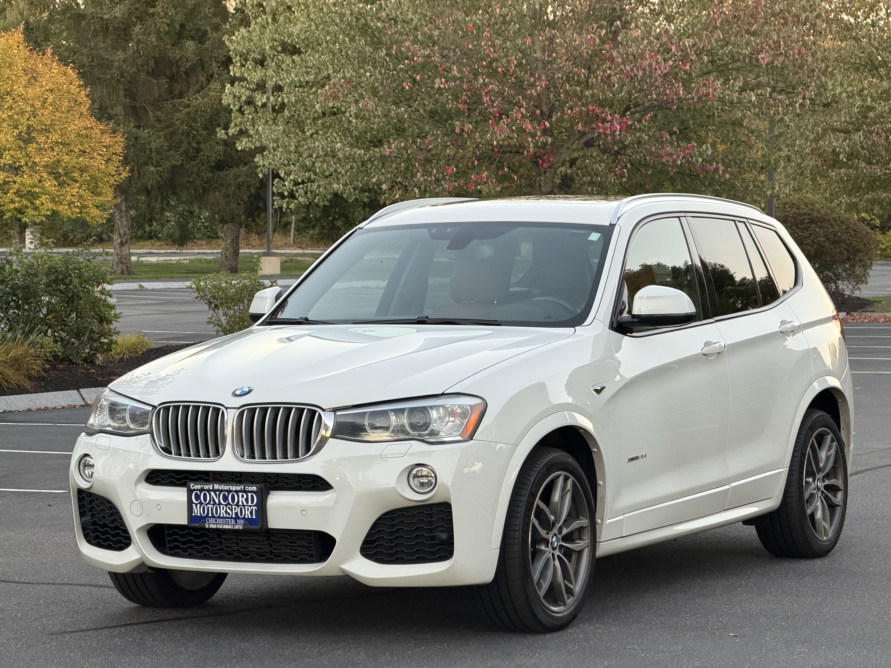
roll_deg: -0.1
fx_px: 2600
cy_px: 332
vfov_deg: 14.6
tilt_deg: -2.6
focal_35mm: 101
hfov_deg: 19.4
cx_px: 448
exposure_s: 1/121
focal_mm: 16.89
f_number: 2.8
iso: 200
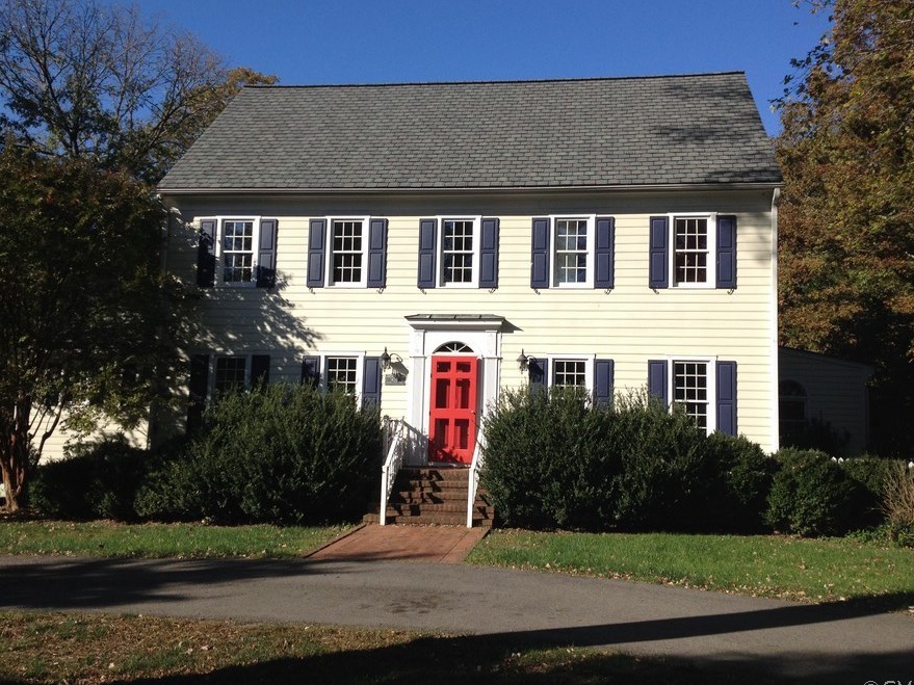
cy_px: 324
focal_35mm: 39
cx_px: 468
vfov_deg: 36.8
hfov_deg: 47.9
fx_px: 1030
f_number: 2.4
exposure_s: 1/1623
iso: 50
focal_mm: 4.28
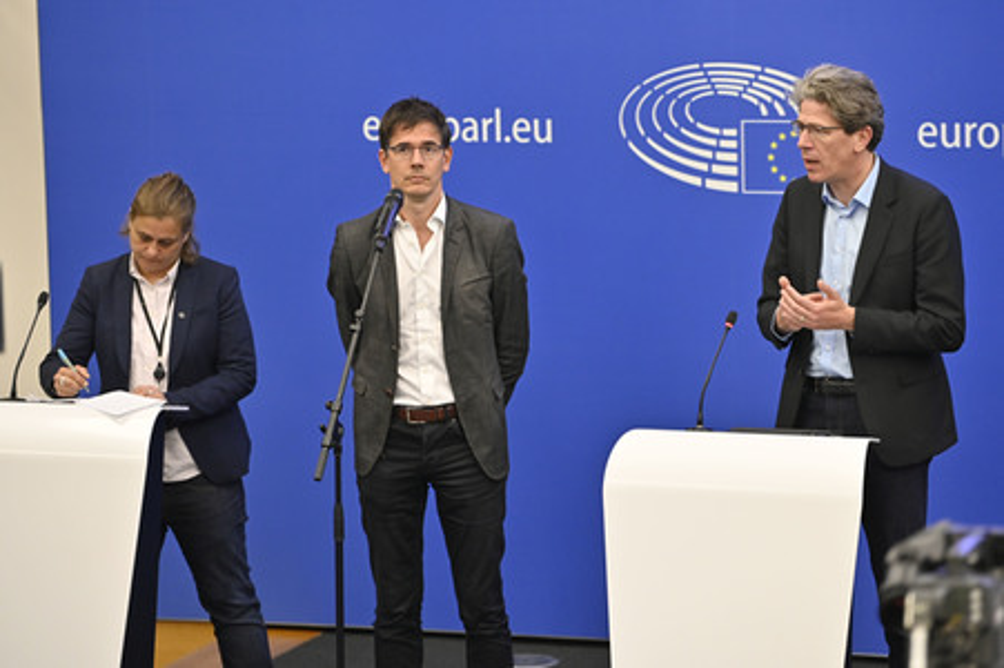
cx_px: 502
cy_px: 334
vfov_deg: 9.8
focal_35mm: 140
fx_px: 3901
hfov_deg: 14.7
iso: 2000
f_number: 2.8
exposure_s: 1/320
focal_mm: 140
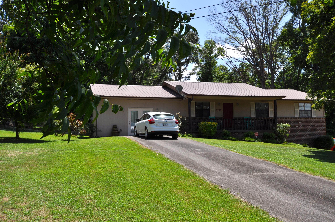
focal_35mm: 36
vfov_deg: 36.8
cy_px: 111
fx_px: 335
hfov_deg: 53.2
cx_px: 168
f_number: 9
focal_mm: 24
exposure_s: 1/320
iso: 200
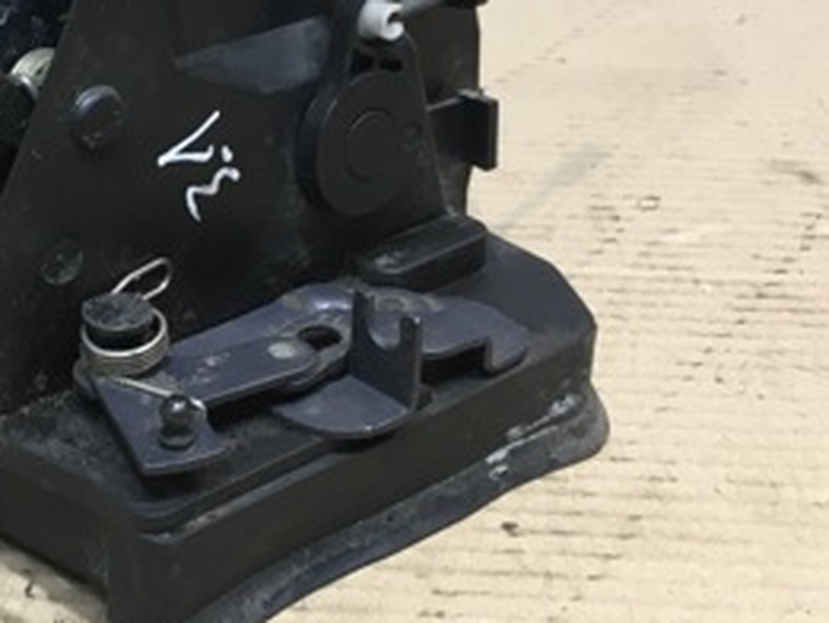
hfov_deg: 26.7
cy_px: 186
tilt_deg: -26.2
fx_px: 1701
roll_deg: -1.6
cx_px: 133
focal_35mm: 71
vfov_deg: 20.6
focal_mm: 4.15
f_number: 2.2
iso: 80
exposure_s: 1/33
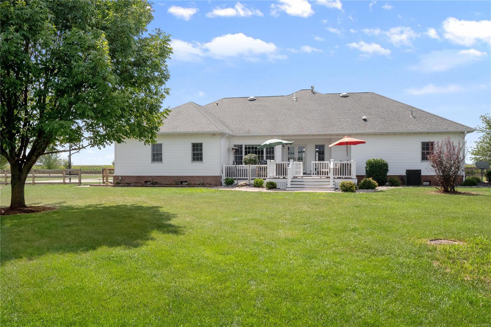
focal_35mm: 30
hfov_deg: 61.9
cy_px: 164
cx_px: 246
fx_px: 409
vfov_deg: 43.6
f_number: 8
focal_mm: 15
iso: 400
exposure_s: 1/800
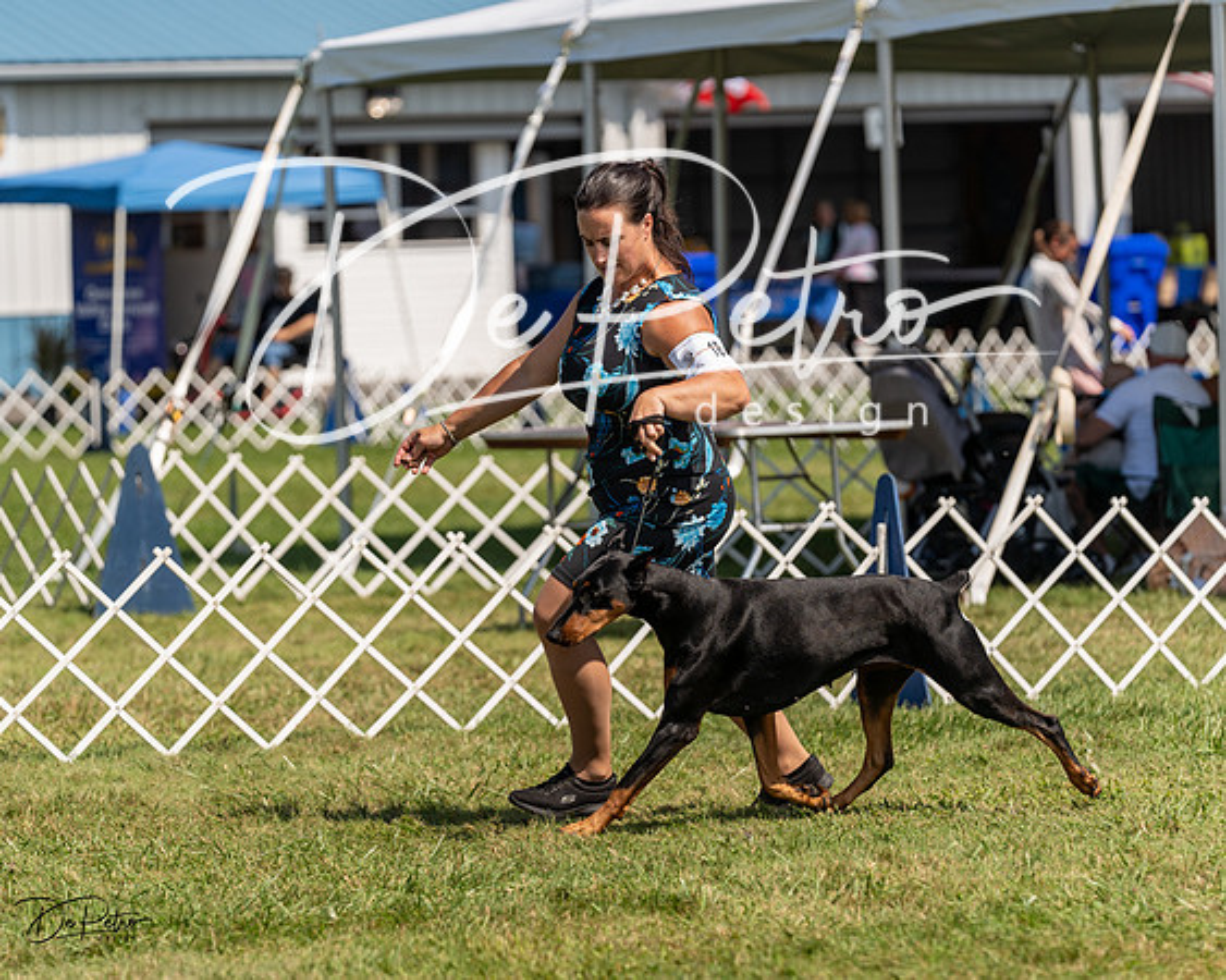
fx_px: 6454
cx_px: 613
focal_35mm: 178
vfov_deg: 8.7
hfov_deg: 10.9
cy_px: 490
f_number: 4
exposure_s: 1/2000
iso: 200
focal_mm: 158
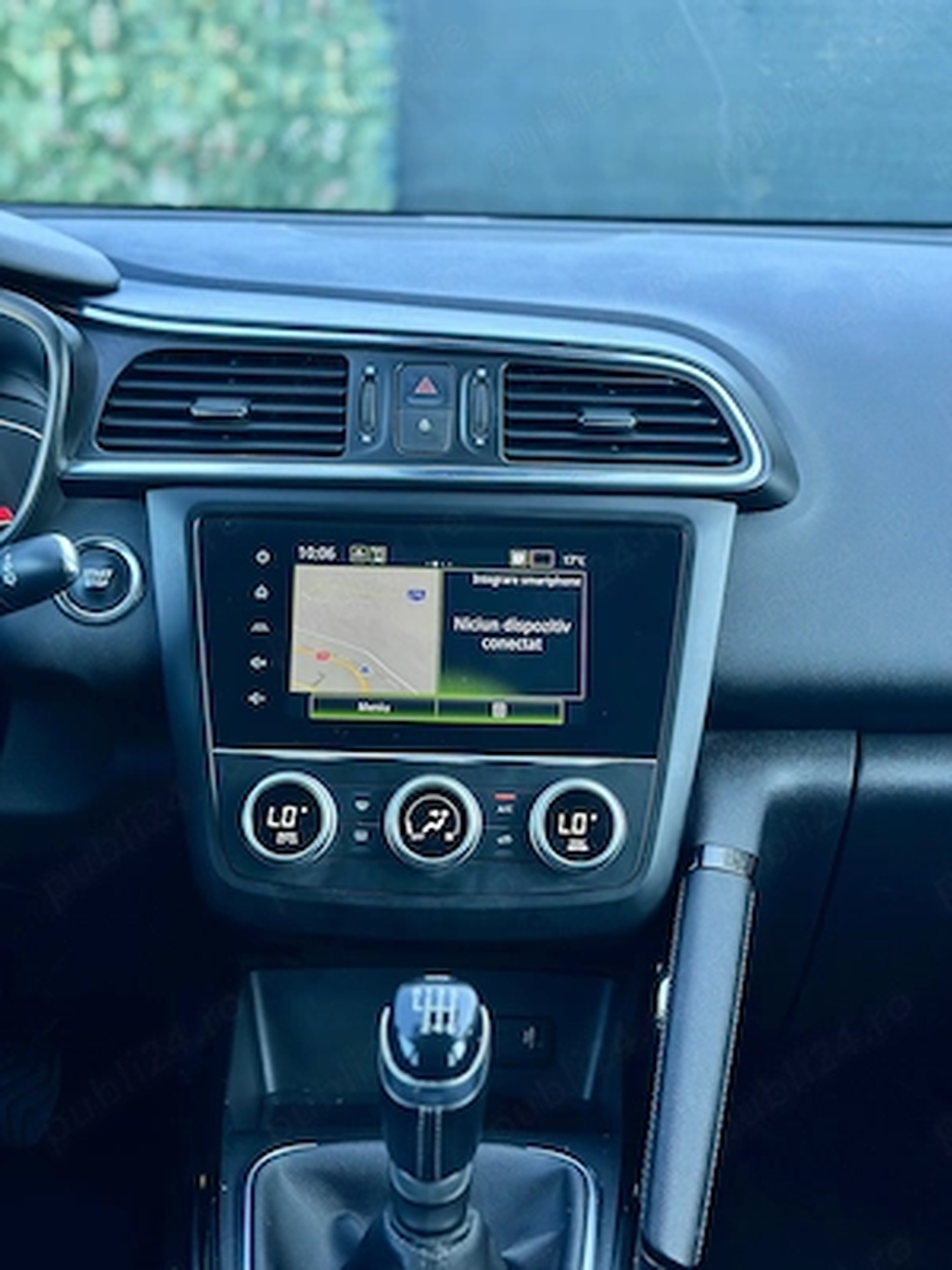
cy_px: 635
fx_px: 1760
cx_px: 476
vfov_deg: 39.7
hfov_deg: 30.3
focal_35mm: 48
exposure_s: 1/91
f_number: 1.78
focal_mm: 6.86
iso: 125
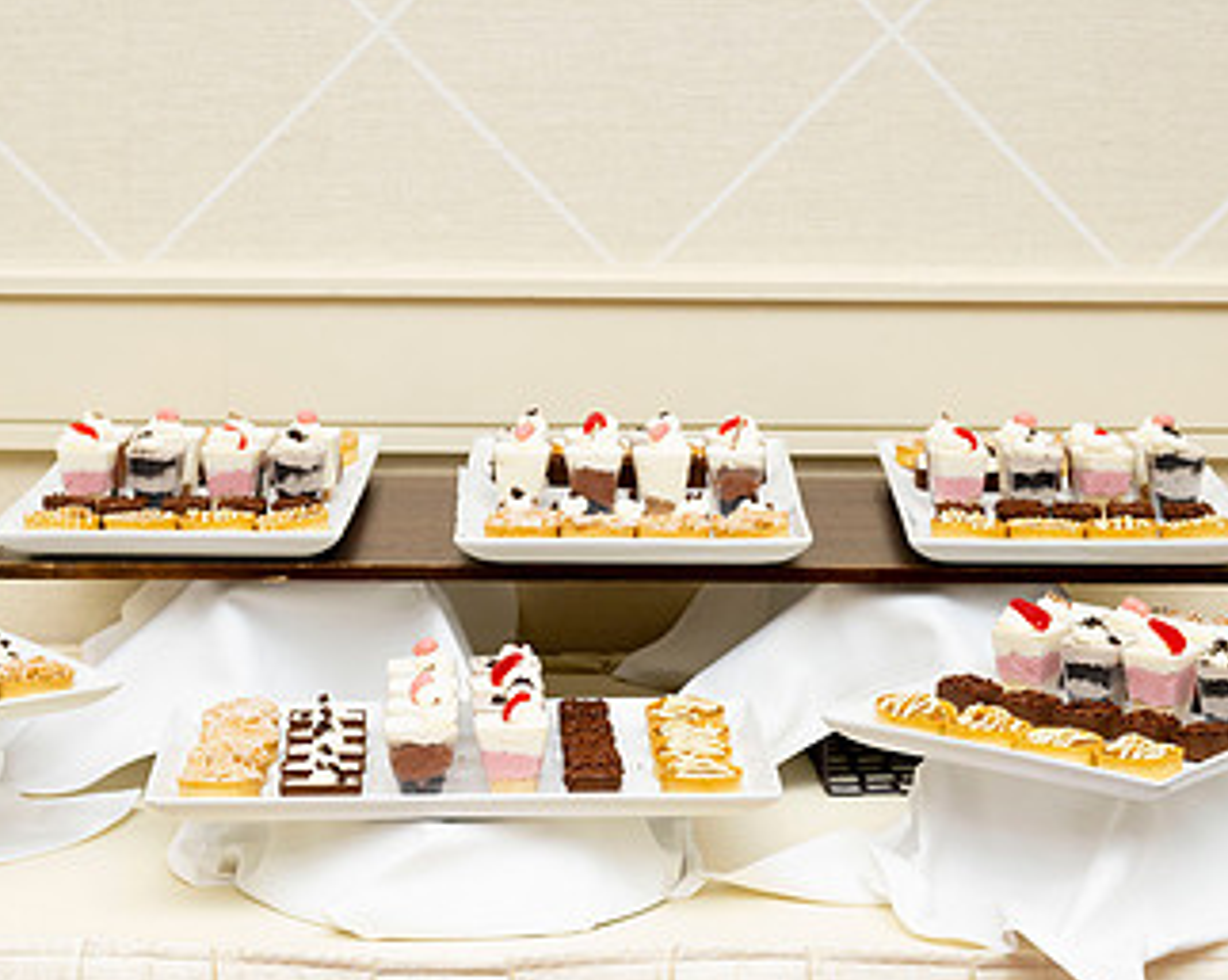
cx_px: 511
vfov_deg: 17.4
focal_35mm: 88
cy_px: 543
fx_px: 3195
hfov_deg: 21.7
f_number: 5.6
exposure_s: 1/125
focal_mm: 52
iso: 1000
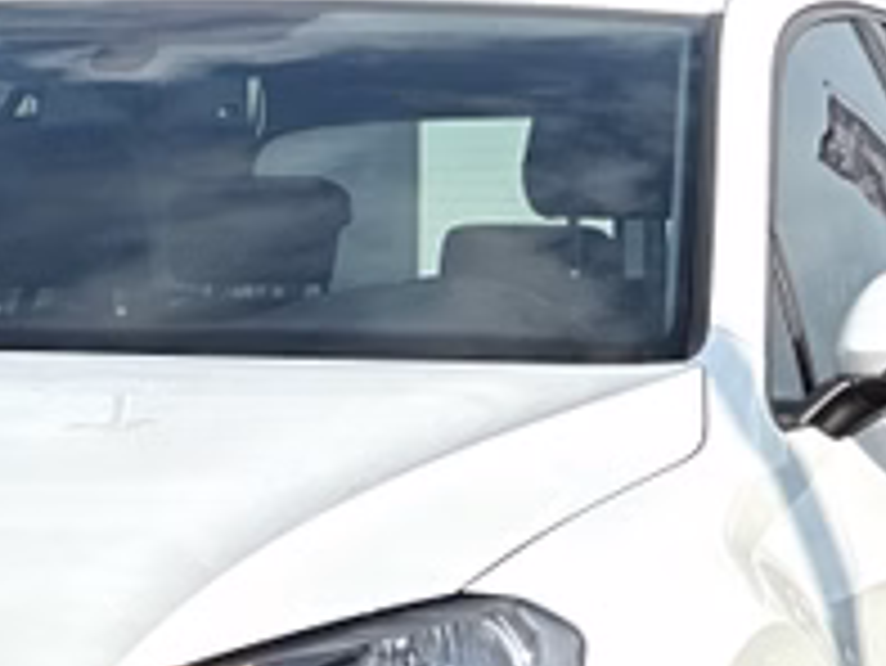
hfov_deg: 6.3
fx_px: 8016
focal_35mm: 313
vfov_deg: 4.7
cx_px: 103
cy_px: 648
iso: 32
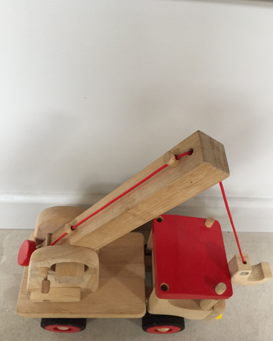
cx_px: 139
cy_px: 186
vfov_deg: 57.1
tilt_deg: -55.4
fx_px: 313
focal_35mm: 31
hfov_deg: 47.1
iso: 250
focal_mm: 4.15
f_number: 2.2
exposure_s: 1/20
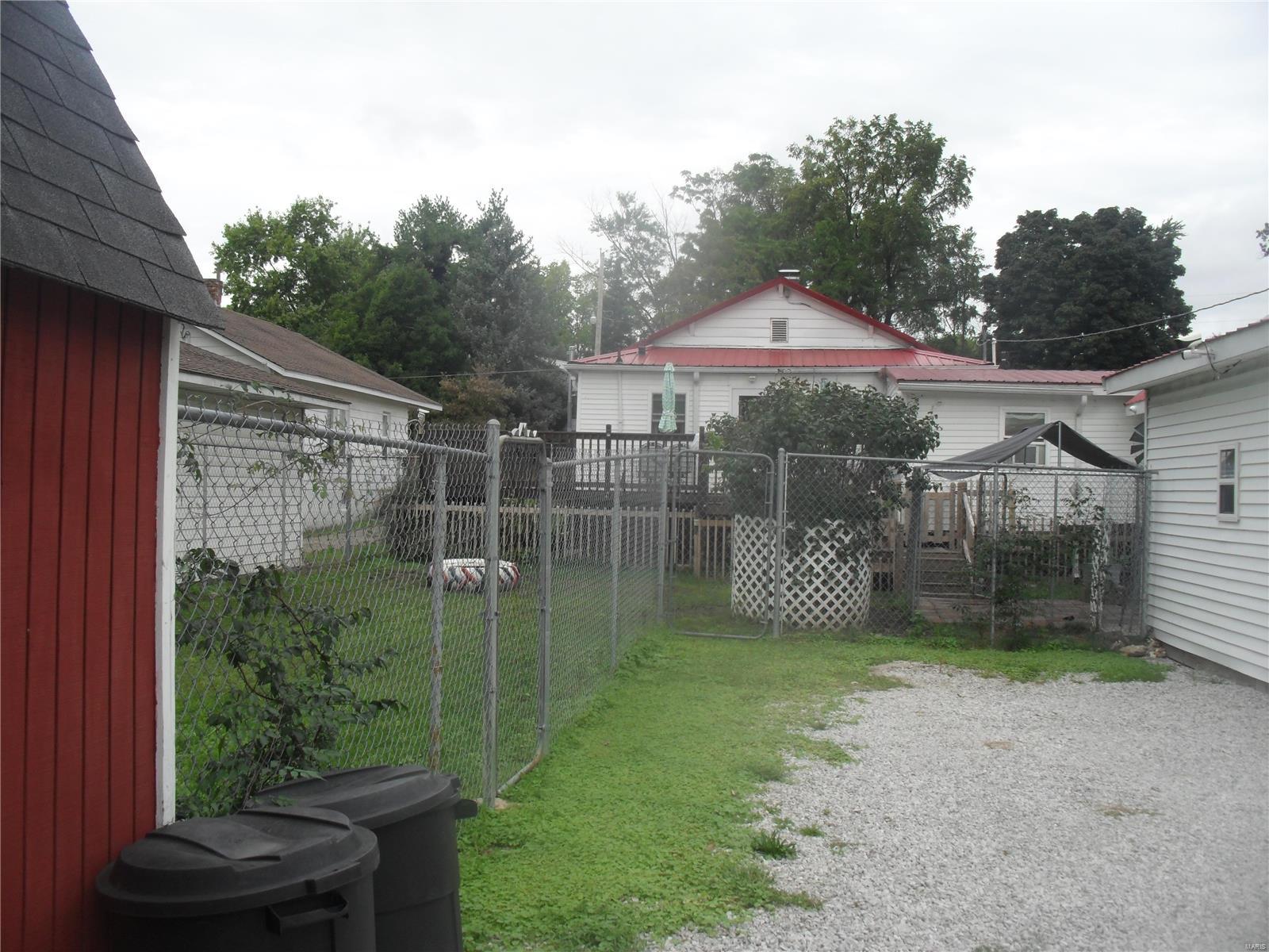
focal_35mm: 35
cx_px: 634
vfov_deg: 40.7
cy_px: 476
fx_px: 1283
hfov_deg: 52.6
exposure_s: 1/125
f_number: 8.4
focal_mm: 6.3
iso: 100
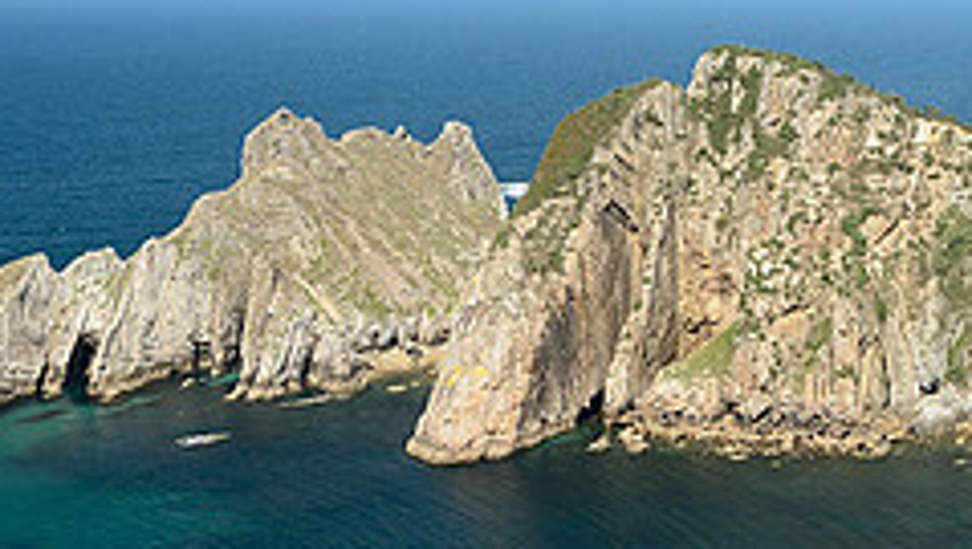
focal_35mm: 76
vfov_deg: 15.3
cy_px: 667
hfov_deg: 26.8
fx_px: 1961
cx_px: 895
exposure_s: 1/50
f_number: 8
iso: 100
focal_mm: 20
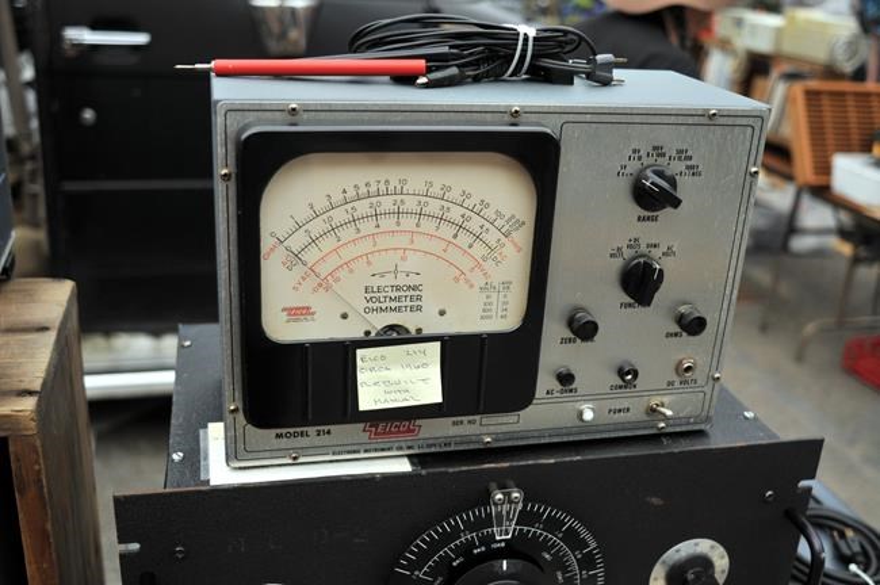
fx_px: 879
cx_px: 440
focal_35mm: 36
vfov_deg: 36.8
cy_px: 292
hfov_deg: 53.2
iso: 250
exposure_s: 1/2000
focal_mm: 24
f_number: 2.8
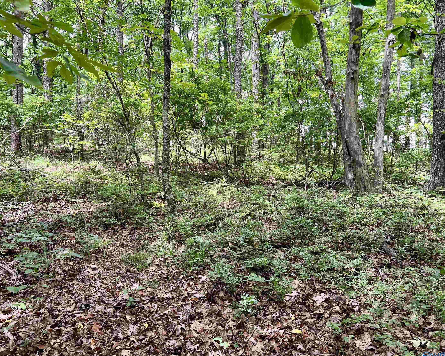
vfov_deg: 51.5
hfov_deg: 62.2
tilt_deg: -2.1
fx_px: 369
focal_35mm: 28
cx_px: 208
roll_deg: -0.6
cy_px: 179
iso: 32
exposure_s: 1/121
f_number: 1.5
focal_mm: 5.7
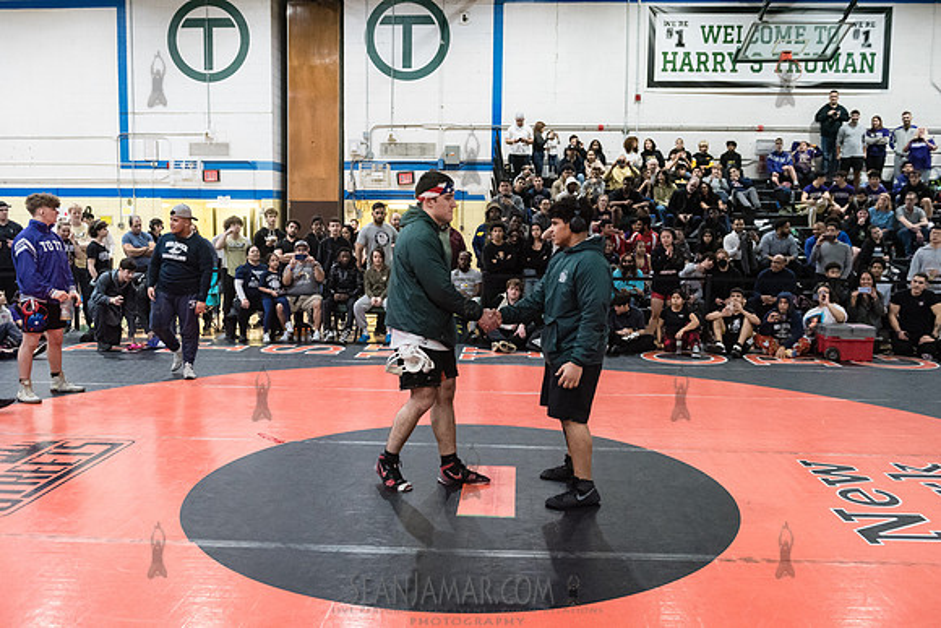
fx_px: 837
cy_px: 314
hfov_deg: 58.7
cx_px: 470
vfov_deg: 41.1
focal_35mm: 32
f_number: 3.2
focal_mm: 32
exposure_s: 1/320
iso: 8000
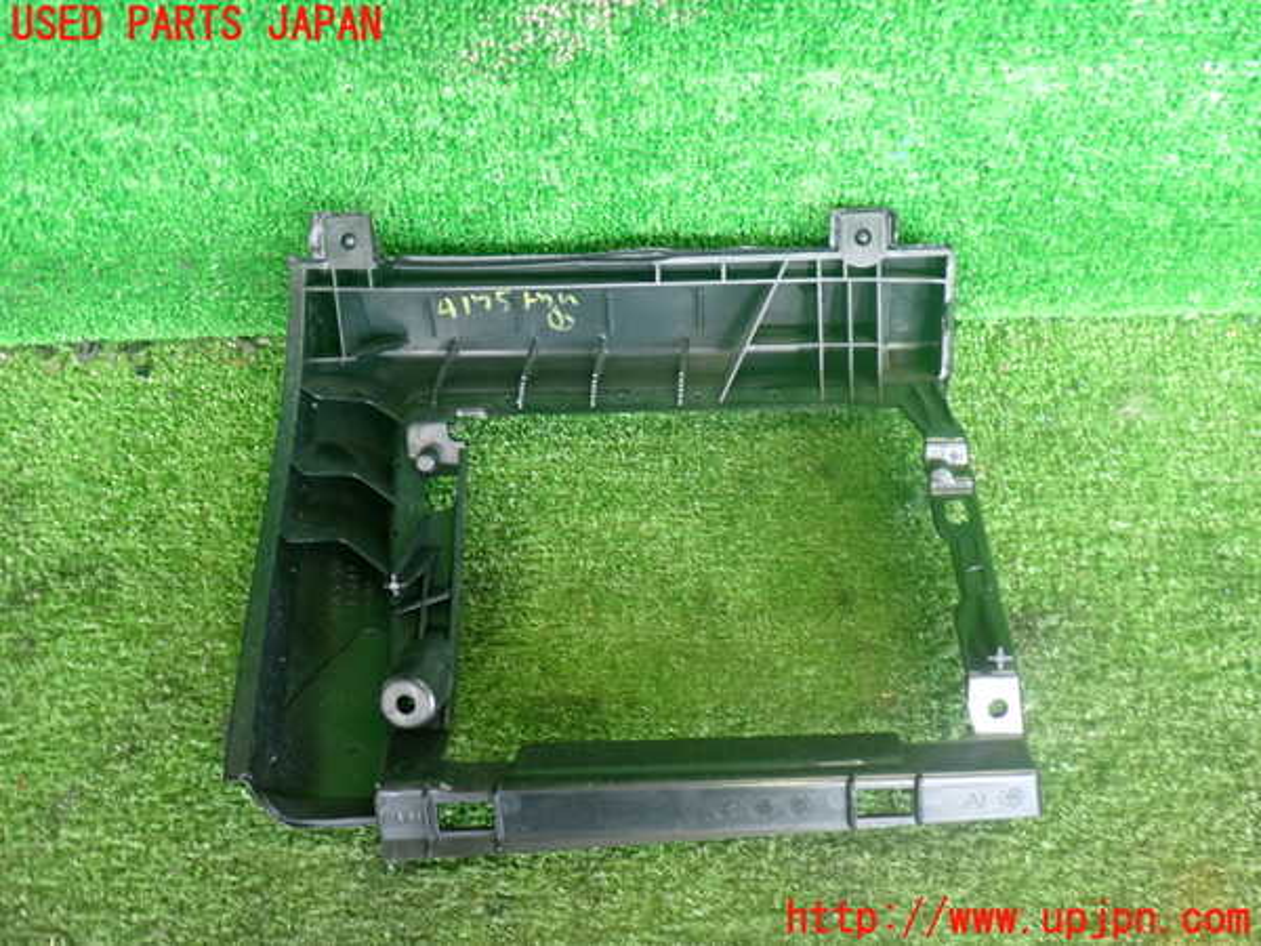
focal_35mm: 30
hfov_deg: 60.0
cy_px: 473
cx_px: 630
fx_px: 1093
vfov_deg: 46.8
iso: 250
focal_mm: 5.4
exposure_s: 1/30
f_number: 2.3
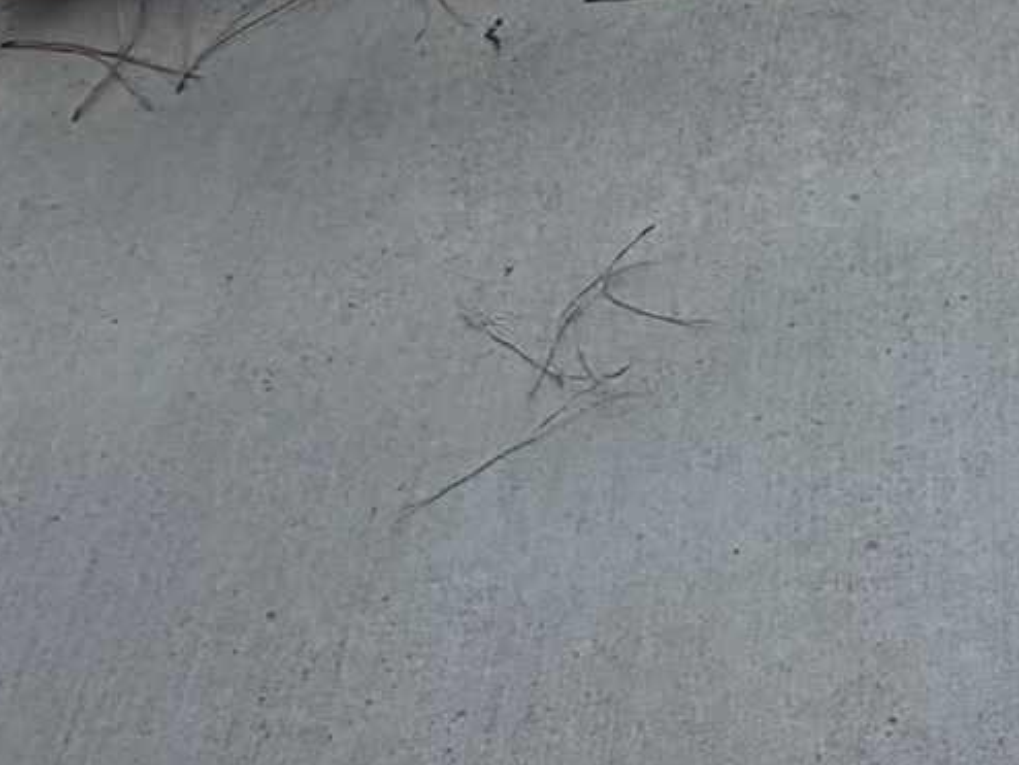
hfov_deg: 18.2
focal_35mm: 87
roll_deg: -2.8
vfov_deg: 15.4
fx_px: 2562
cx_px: 1784
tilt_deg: -31.6
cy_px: -450
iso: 40
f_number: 2.2
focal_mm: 2.22
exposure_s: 1/219
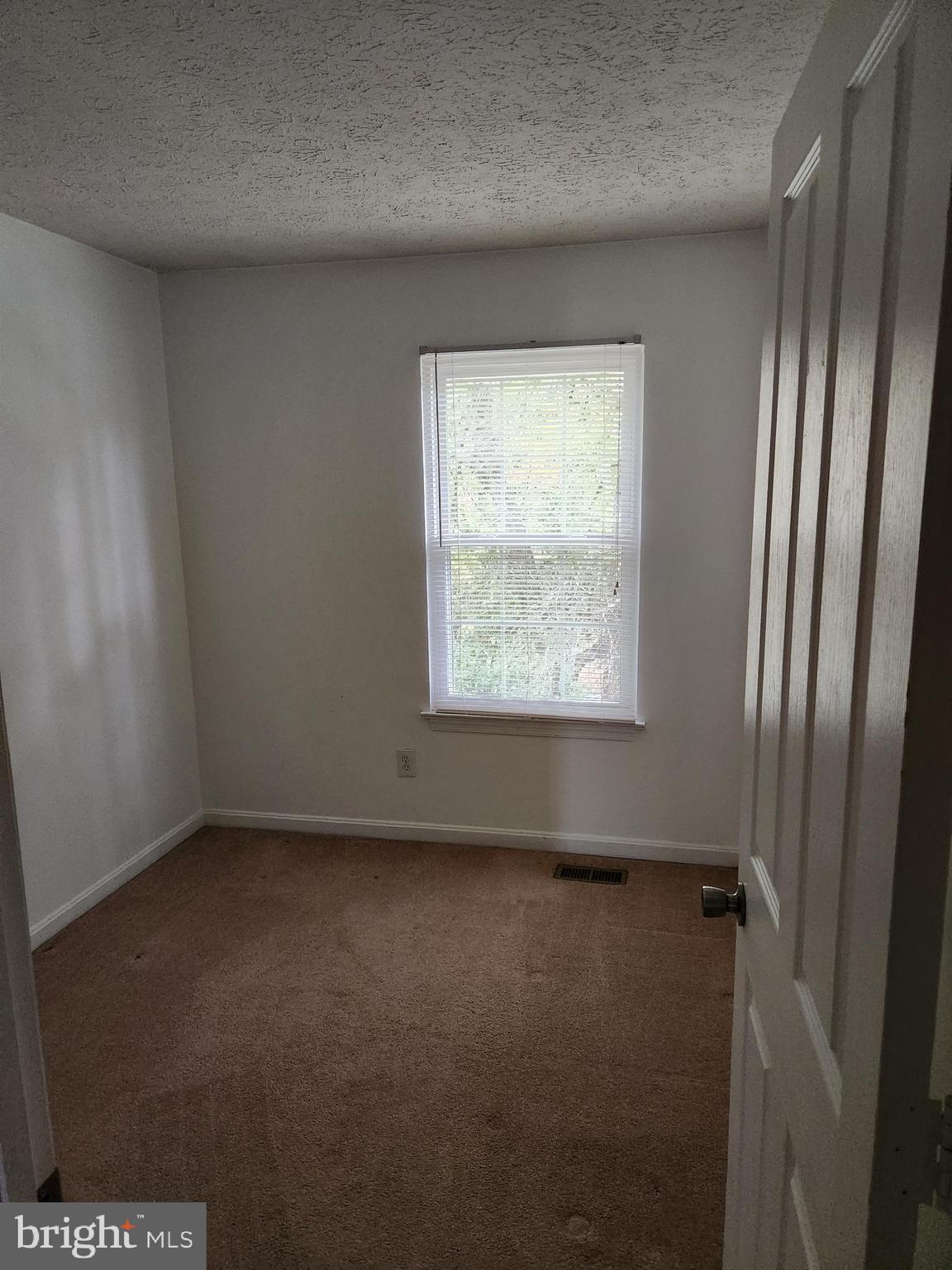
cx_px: 476
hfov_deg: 58.9
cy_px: 635
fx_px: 843
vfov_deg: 73.9
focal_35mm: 23
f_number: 1.8
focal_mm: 5.4
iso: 800
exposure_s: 1/120
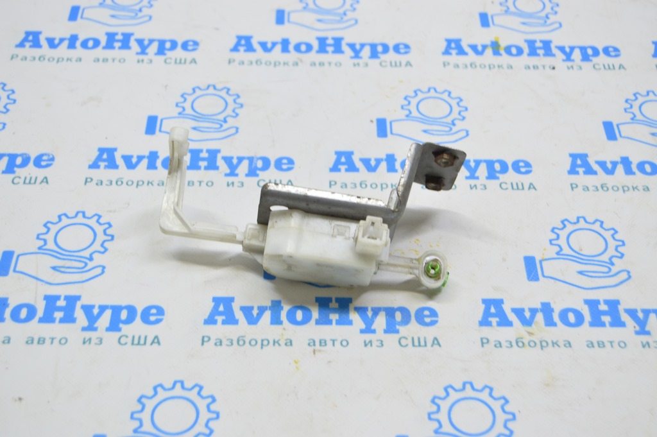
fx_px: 1039
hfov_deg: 35.1
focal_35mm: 57
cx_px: 328
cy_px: 218
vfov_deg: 23.7
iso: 400
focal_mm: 38
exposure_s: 1/20
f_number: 5.6
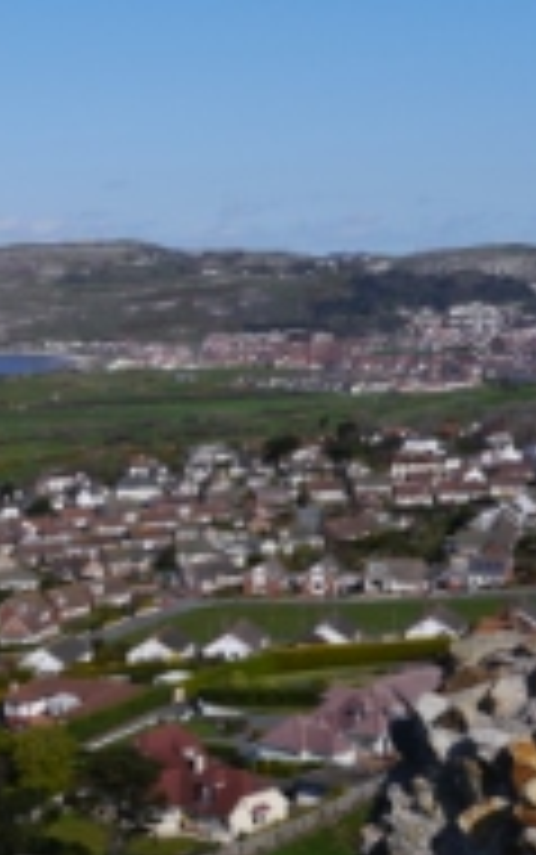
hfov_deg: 15.8
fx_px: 1914
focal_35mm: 82
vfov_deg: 25.2
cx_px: 63
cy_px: 436
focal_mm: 17
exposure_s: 1/640
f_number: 9
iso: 160
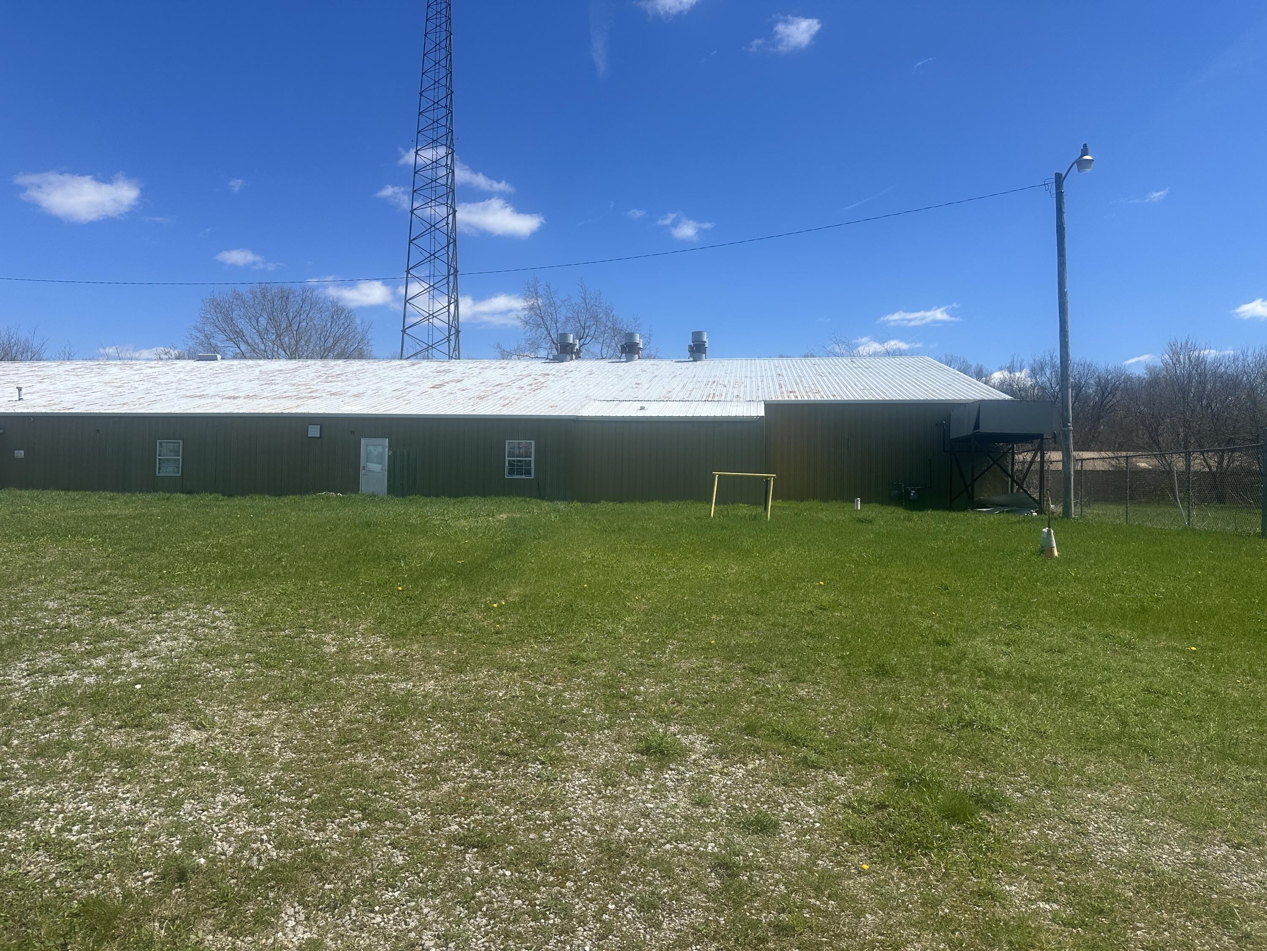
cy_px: 476
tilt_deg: +2.1
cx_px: 634
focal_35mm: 24
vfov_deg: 56.8
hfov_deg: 71.6
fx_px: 878
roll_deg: -1.3
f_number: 1.78
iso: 80
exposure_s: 1/5263
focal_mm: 6.86
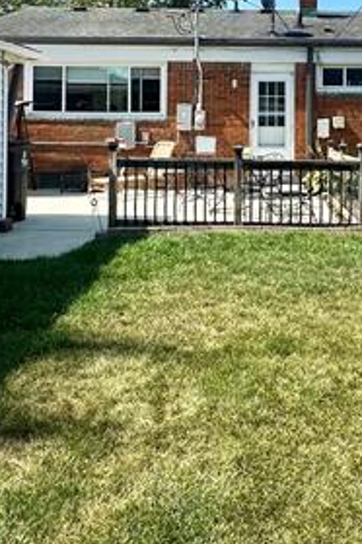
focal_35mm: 40
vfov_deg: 46.1
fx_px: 605
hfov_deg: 32.9
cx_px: 255
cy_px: 113
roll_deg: -1.2
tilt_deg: +2.4
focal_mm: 2.22
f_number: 2.2
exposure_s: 1/1453
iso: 50
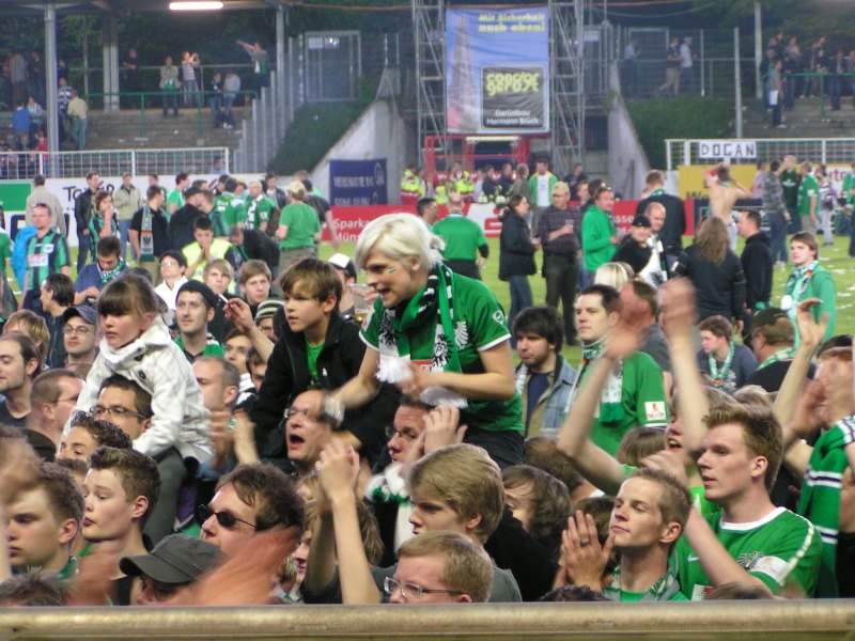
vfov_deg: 10.9
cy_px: 320
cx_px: 428
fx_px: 3359
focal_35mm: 136
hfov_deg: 14.5
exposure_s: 1/25
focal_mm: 20.9
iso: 200
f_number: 3.5
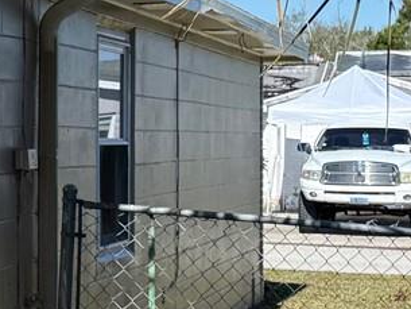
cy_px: 86
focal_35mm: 126
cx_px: -503
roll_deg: +0.3
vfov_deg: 11.7
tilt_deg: +3.8
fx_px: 1497
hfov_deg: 12.8
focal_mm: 6.76
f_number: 1.78
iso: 80
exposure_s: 1/3279
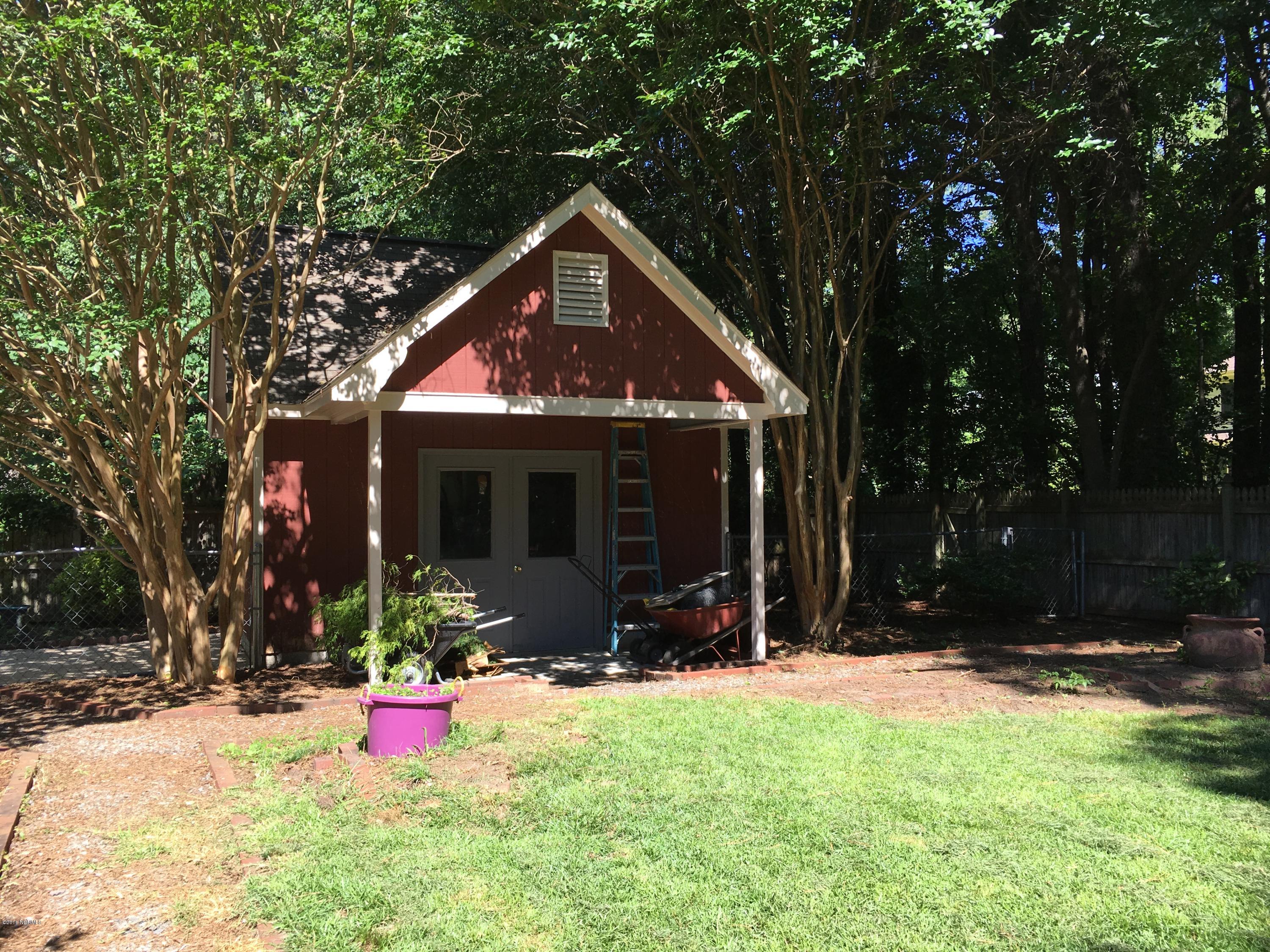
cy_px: 476
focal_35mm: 29
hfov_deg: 61.7
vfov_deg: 48.2
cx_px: 635
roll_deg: +0.8
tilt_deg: +0.9
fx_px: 1064
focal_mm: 4.15
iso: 25
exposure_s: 1/469
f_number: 2.2
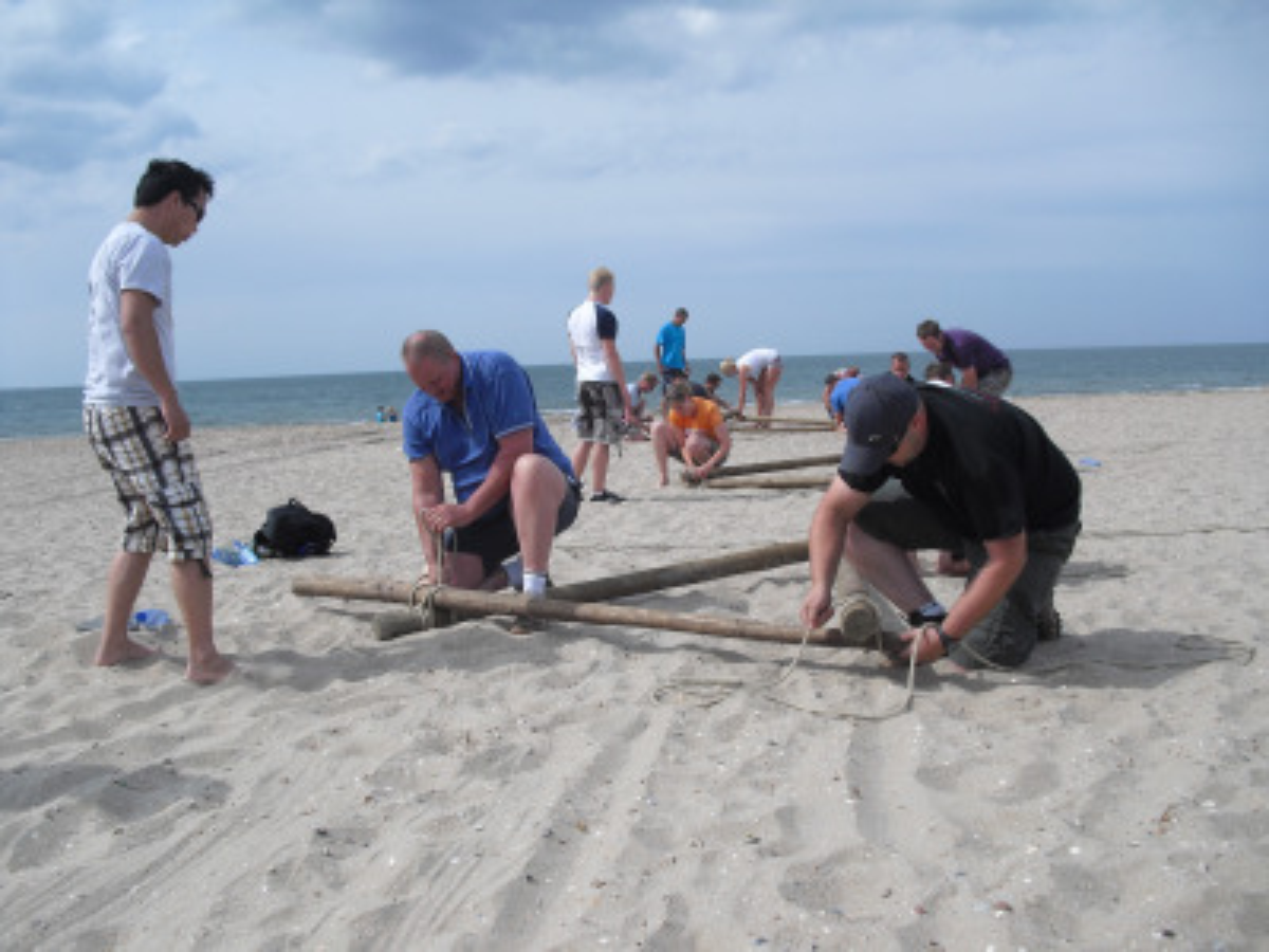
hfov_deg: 51.4
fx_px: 1320
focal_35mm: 36
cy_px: 476
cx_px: 634
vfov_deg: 39.7
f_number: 7.8
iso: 64
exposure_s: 1/250
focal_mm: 6.3
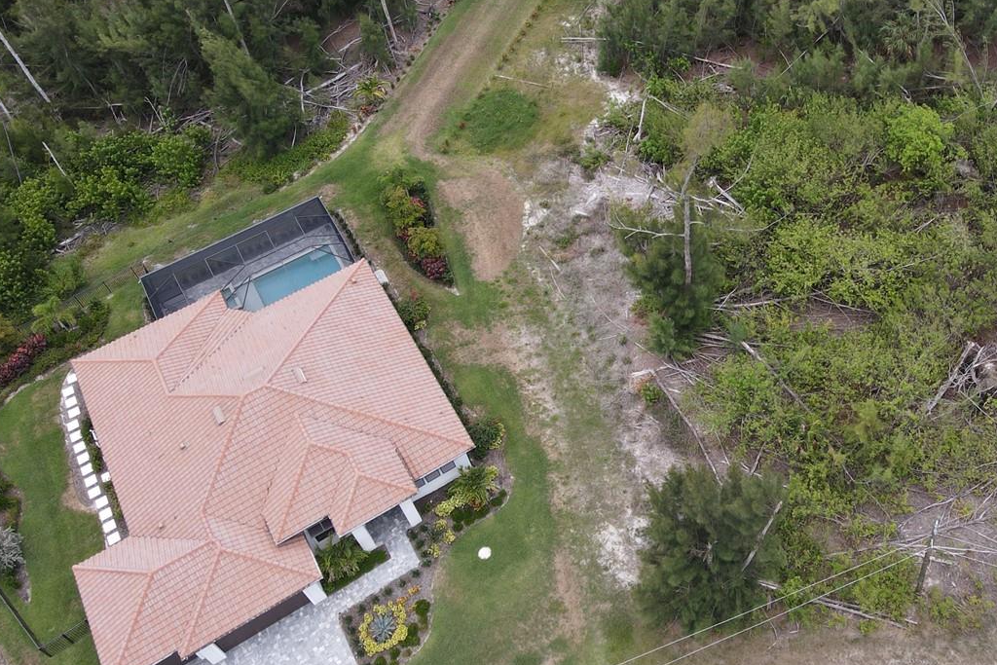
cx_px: 735
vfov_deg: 33.8
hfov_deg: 47.9
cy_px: 200
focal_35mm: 39
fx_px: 1080
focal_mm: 4.5
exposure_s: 1/200
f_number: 2.8
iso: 100
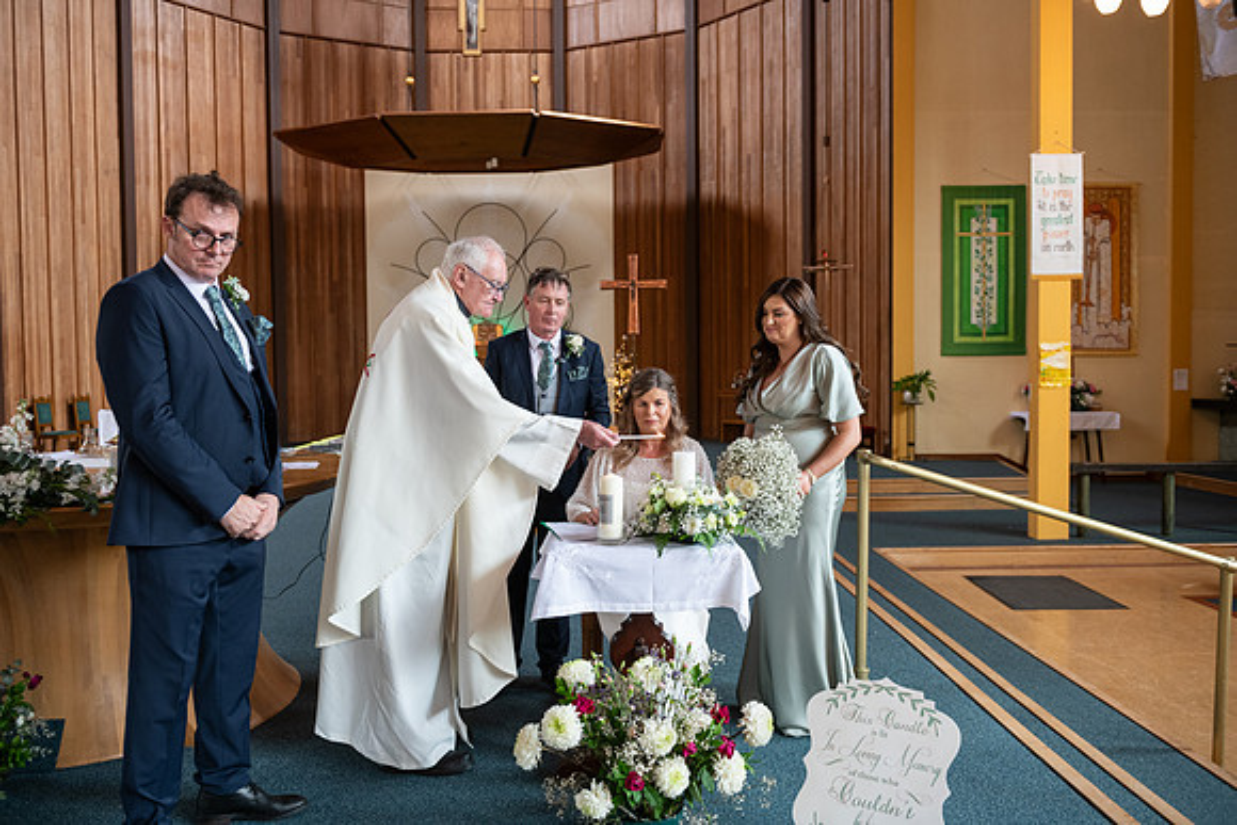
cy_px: 412
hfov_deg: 65.5
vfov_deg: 46.4
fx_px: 962
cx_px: 618
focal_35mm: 28
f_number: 3.5
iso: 640
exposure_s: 1/160
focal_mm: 28
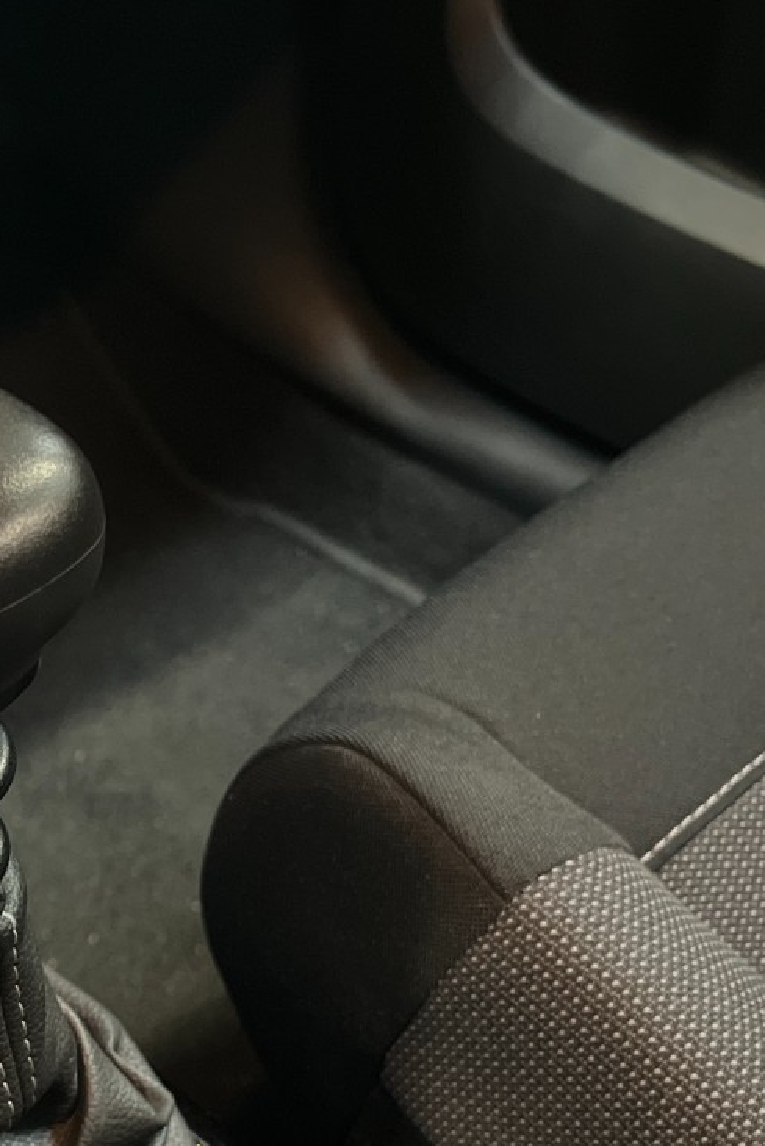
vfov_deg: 33.3
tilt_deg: -48.4
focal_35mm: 59
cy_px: 846
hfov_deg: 21.9
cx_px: -56
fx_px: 1880
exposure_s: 1/14
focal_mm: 5.1
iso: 1000
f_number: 1.6
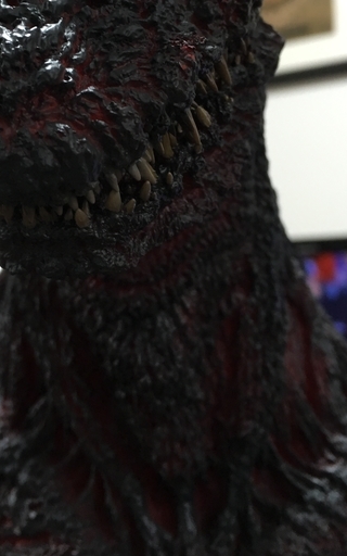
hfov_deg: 26.8
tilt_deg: +12.8
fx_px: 726
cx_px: 130
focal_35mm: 48
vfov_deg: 41.4
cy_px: 195
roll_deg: -1.2
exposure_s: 1/30
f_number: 2.2
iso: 100
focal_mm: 4.15
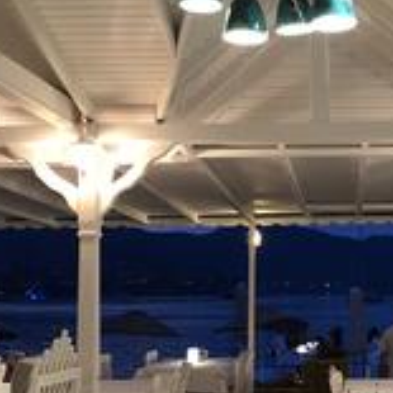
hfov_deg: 25.2
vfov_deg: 25.7
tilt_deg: +4.8
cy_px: 226
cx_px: 323
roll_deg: +0.4
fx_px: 861
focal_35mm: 67
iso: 100
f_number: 1.8
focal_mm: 3.99
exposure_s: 1/17
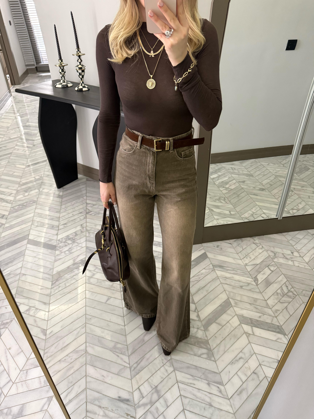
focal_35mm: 24
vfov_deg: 71.6
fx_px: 290
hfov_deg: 56.8
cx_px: 157
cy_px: 210
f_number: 1.78
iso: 500
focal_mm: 6.76
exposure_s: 1/60
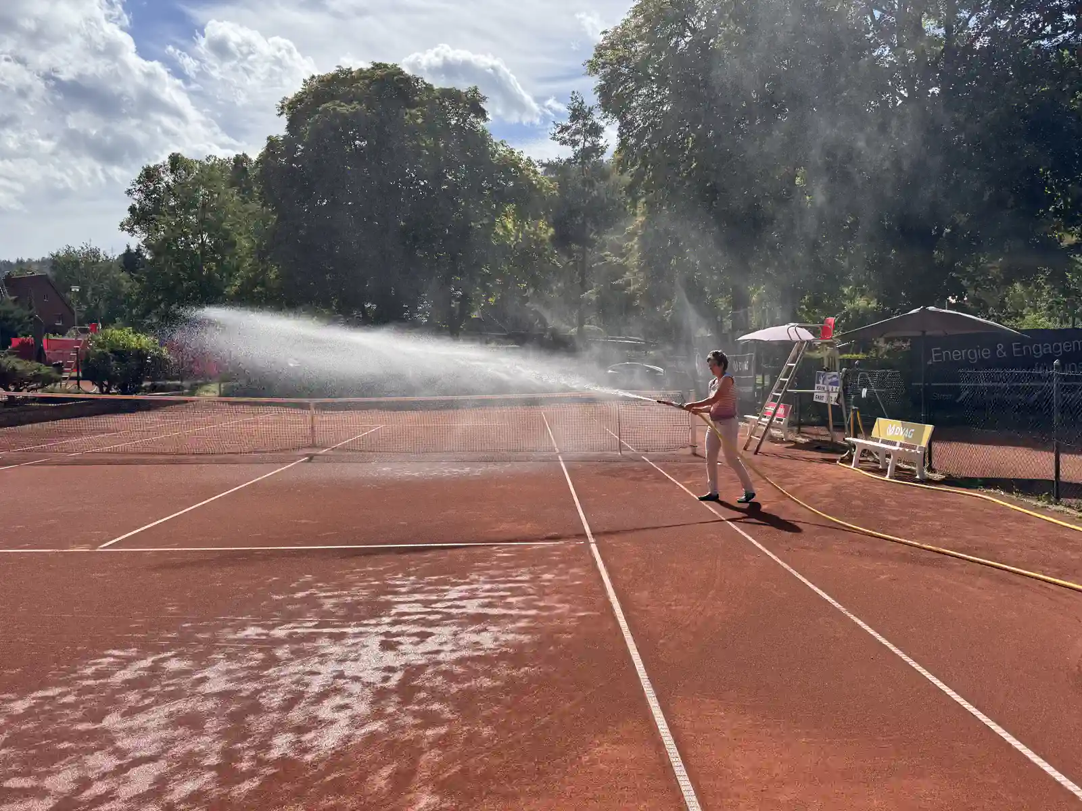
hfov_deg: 71.6
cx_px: 541
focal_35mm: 24
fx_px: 750
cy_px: 406
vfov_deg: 56.8
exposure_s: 1/4950
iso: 80
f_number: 1.78
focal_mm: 6.76
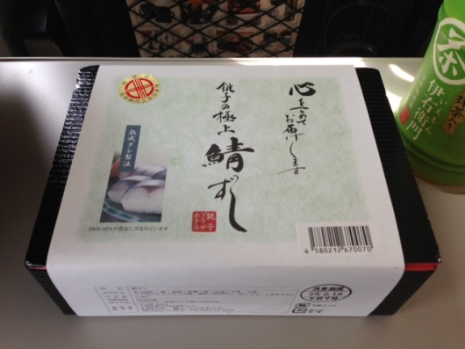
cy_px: 174
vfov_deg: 42.9
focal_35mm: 33
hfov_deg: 55.4
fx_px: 443
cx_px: 232
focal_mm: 4.13
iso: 64
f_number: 2.4
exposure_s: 1/120
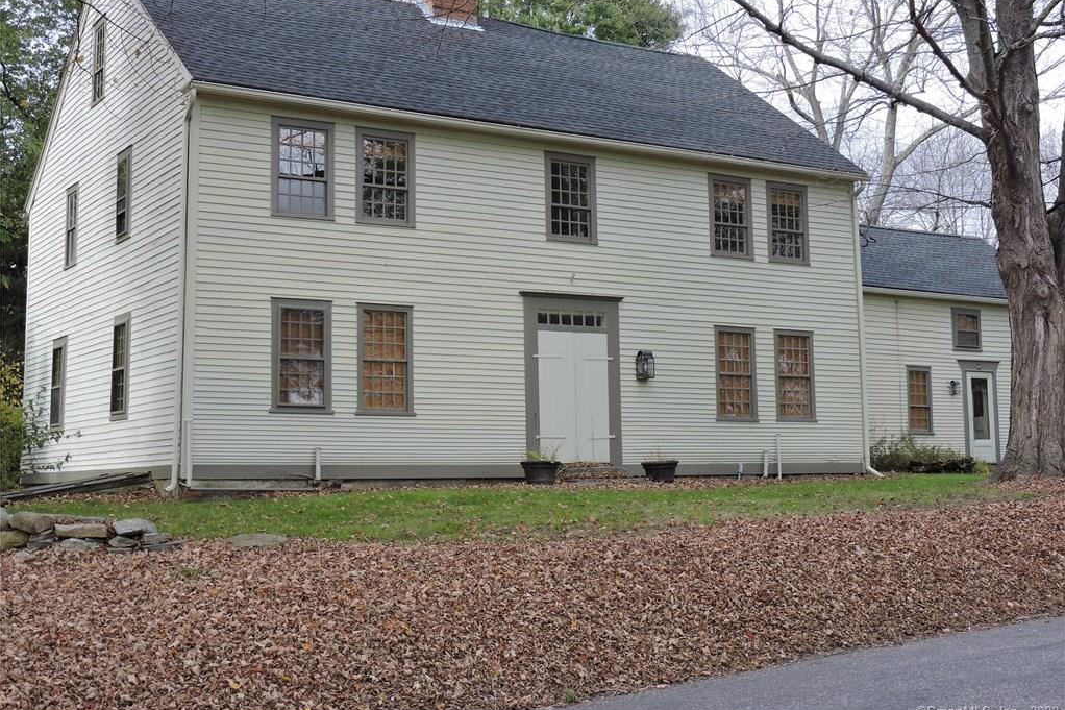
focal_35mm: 49
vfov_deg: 27.5
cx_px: 532
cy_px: 321
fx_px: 1449
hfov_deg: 40.3
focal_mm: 8.4
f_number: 3.5
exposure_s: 1/160
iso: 100
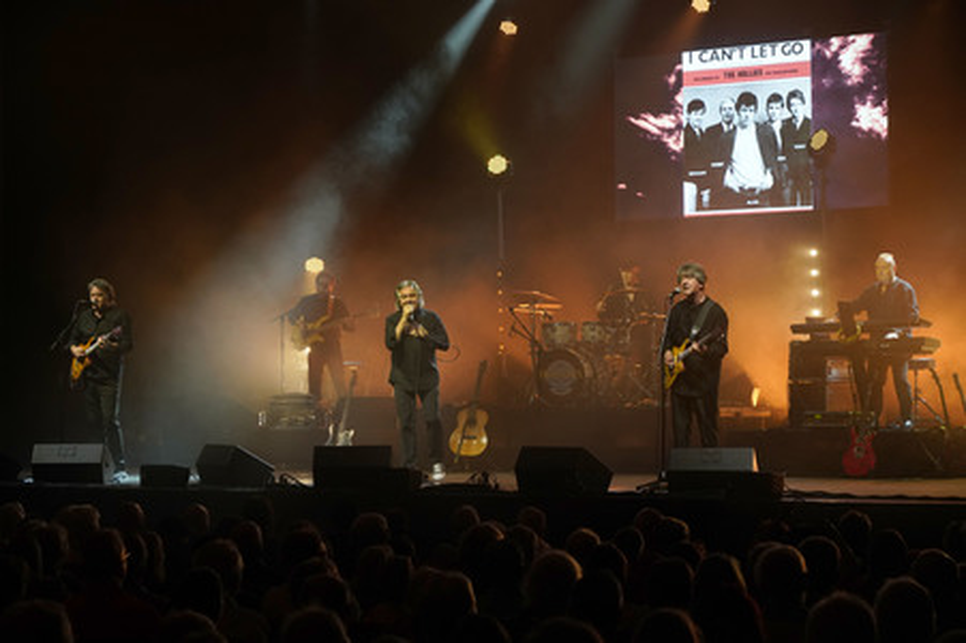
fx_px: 1984
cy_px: 322
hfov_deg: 27.4
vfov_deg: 18.4
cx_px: 483
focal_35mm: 74
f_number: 5
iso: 1600
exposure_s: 1/160
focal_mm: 74
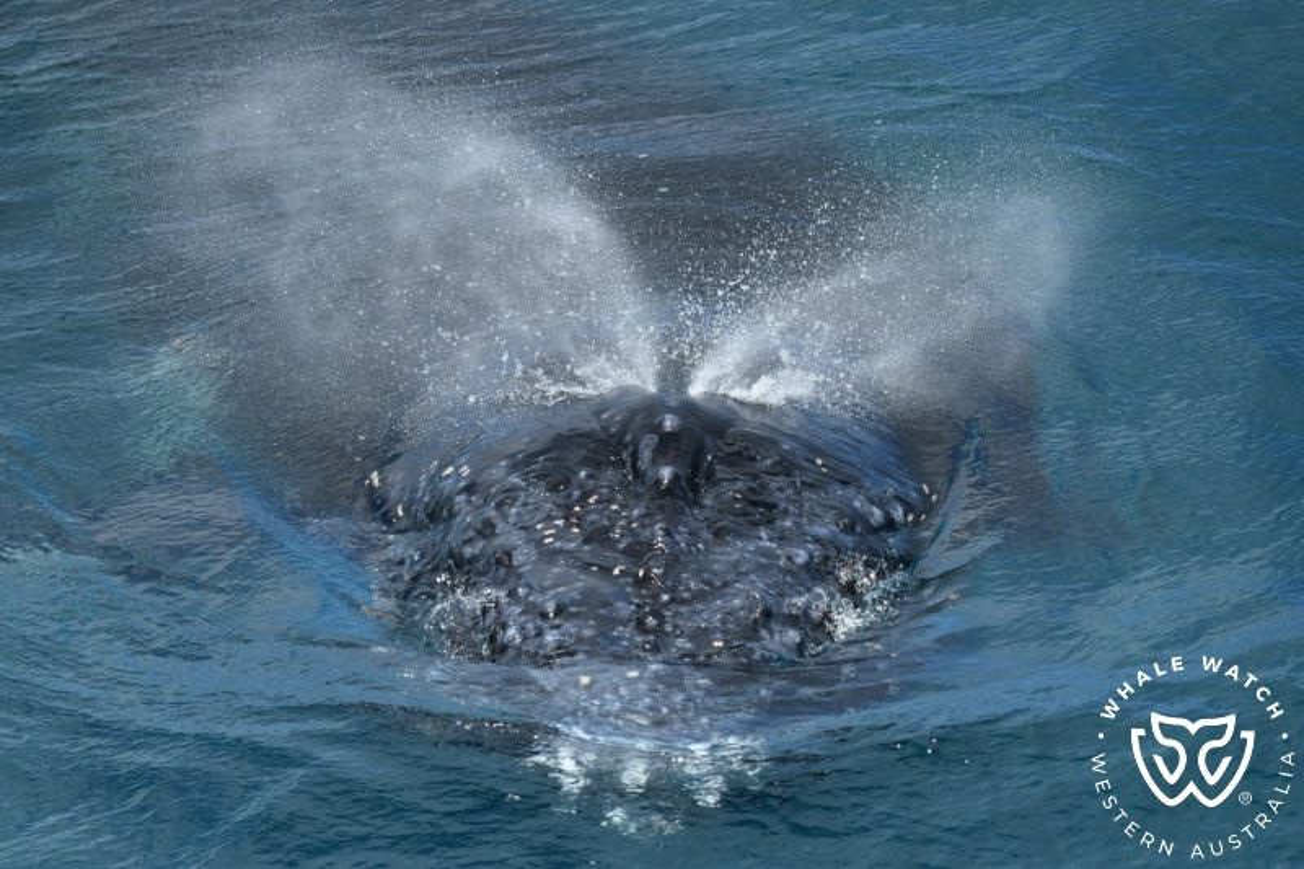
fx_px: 11588
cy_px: 434
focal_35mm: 320
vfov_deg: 4.3
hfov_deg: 6.4
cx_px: 652
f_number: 5.6
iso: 1400
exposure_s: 1/8000
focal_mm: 320
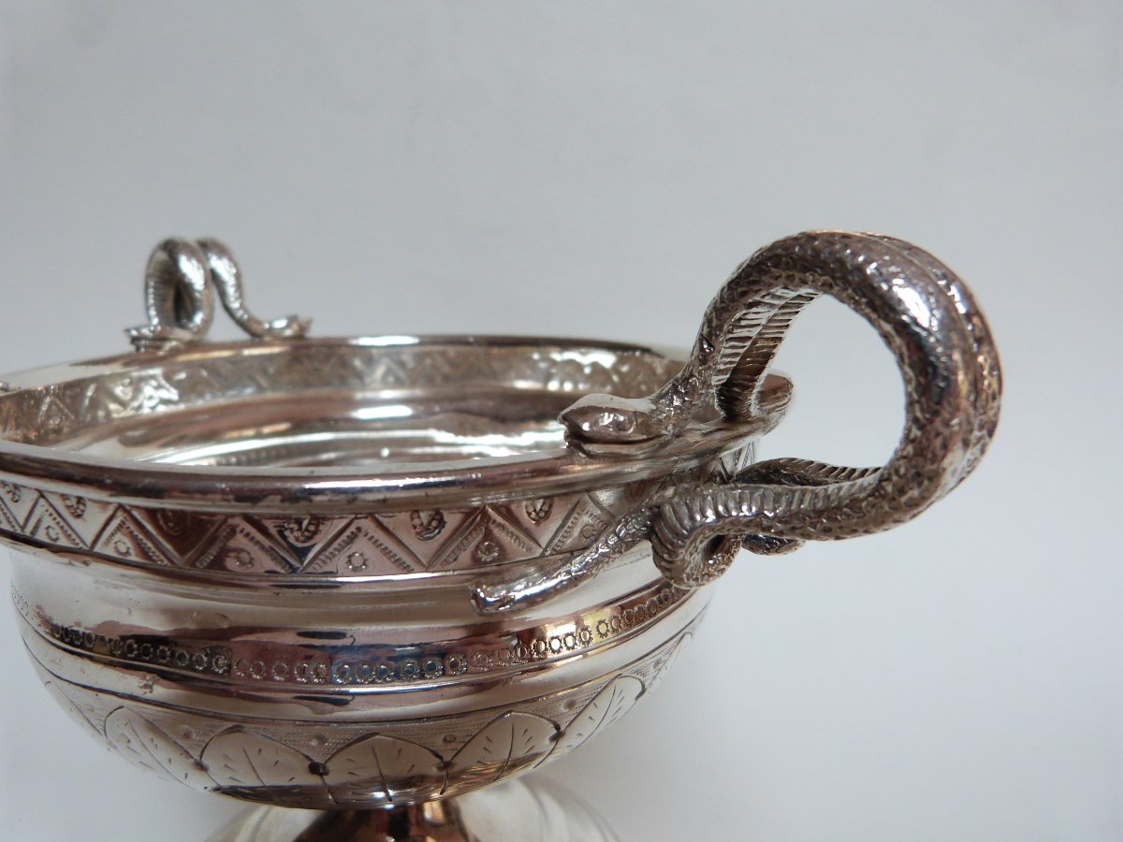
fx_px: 811
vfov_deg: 54.9
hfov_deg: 69.4
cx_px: 562
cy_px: 421
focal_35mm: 25
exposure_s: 1/60
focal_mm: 4.5
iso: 125
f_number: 2.8
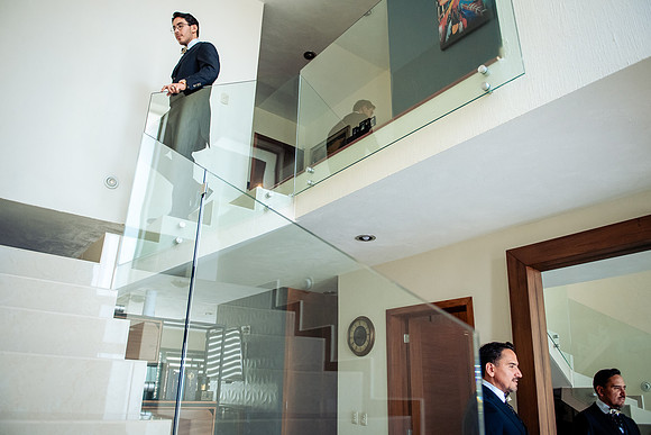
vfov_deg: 50.1
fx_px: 464
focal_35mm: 26
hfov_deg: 70.1
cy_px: 209
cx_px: 322
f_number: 2.8
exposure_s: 1/500
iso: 2000
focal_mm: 24
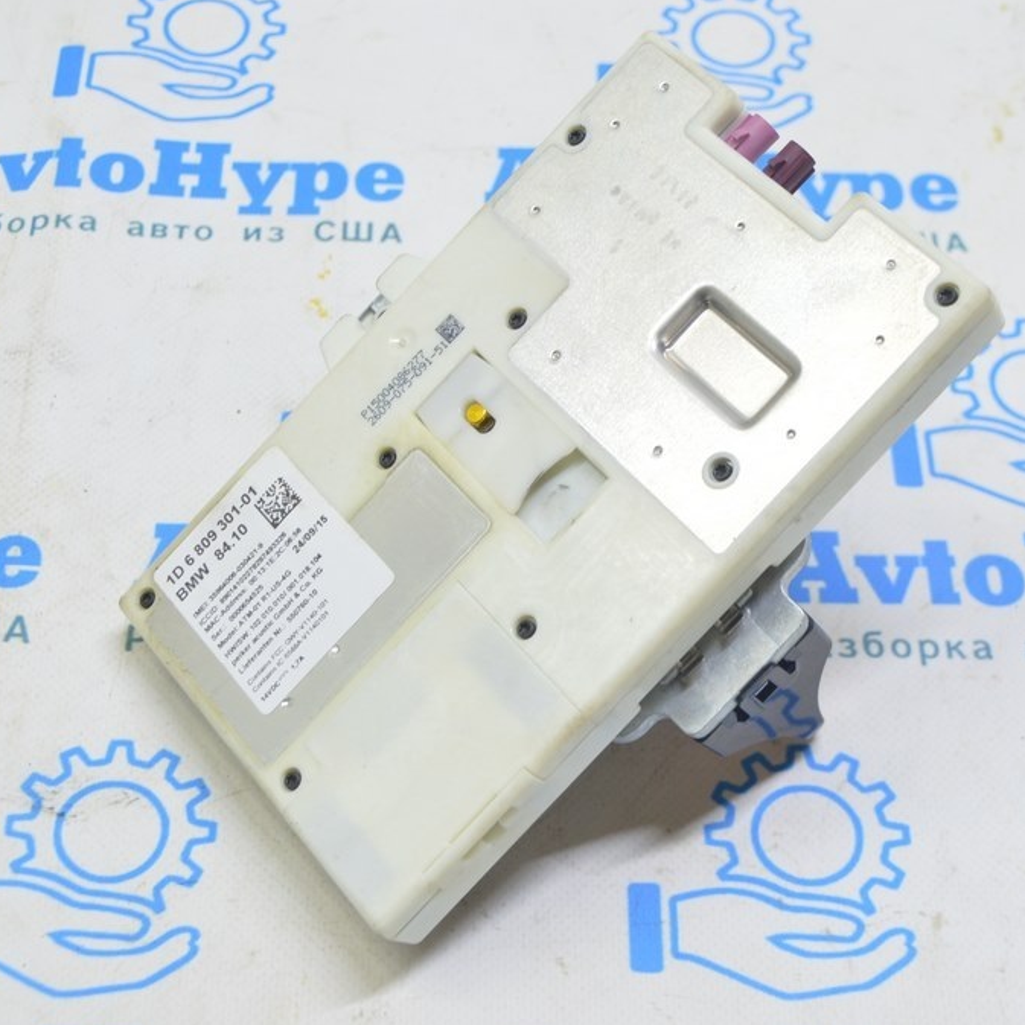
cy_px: 514
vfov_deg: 27.7
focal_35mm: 62
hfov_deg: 27.7
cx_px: 519
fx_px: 2077
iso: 400
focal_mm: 32
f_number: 5.6
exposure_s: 1/20
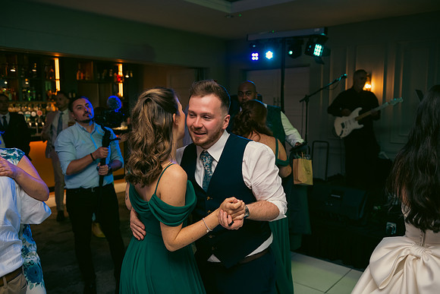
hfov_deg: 60.3
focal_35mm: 31
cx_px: 220
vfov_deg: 42.3
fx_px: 379
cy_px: 147
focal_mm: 31
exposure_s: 1/160
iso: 800
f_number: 3.5
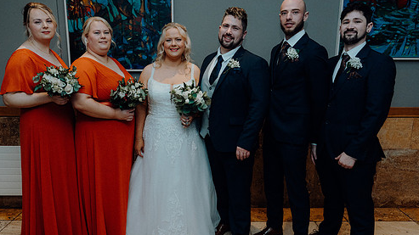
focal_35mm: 30
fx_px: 333
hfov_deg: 64.3
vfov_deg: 38.9
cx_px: 196
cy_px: 132
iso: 2500
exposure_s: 1/160
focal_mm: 24
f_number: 5
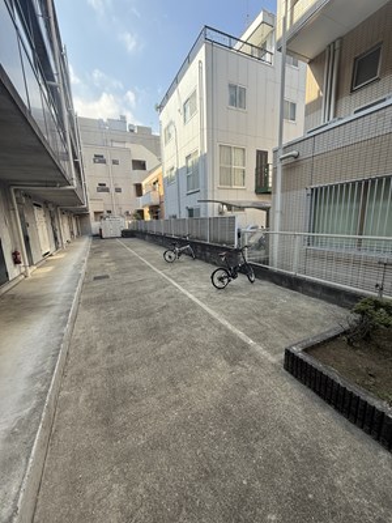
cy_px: 262
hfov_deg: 85.7
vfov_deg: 102.1
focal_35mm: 14
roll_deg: +1.9
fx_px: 211
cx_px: 196
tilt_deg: -9.8
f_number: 2.2
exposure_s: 1/427
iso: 64
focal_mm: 2.22
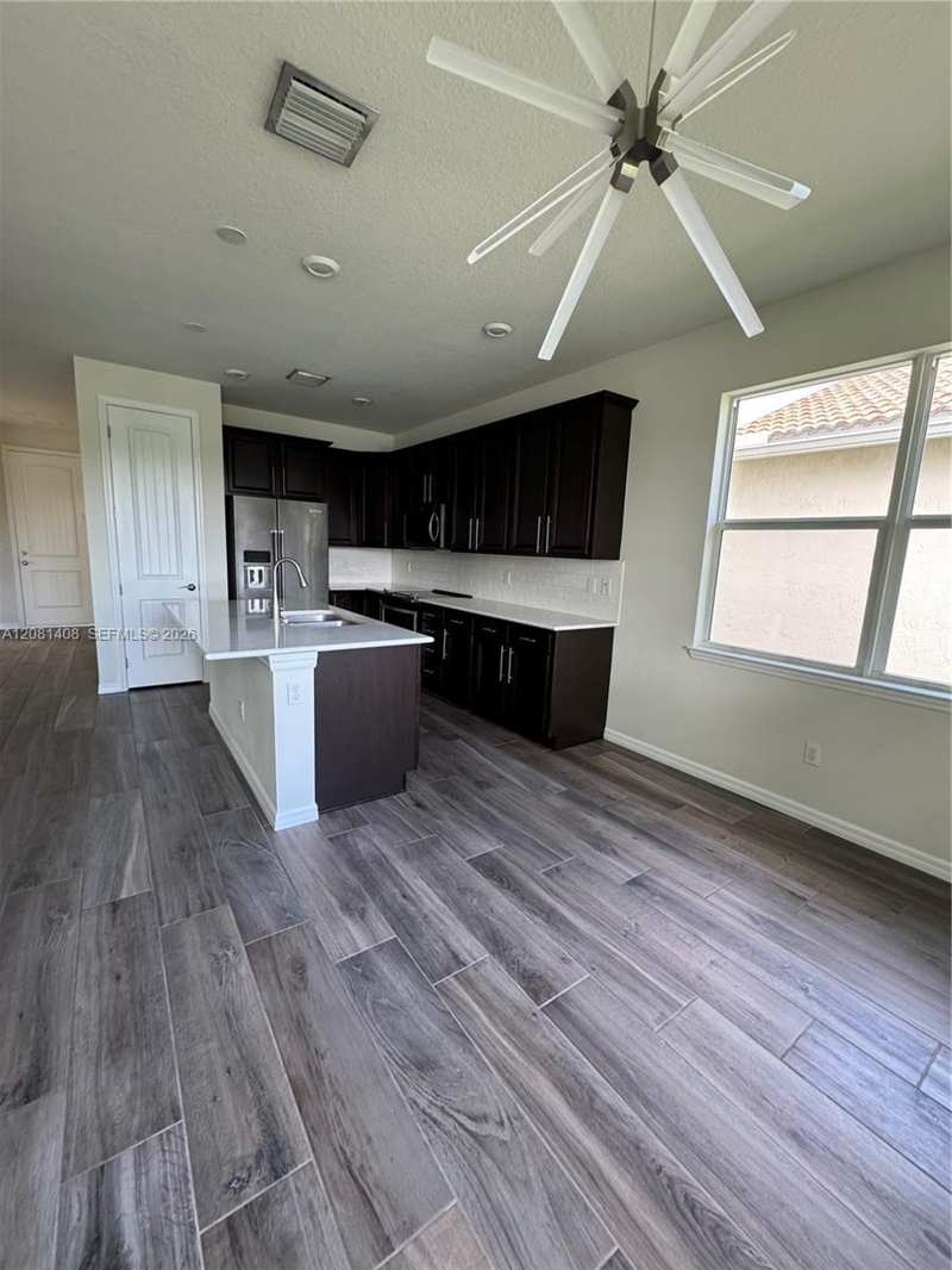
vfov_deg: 102.1
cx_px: 476
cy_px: 635
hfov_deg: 85.7
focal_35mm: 14
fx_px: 513
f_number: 2.2
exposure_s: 1/99
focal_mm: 2.22
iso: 320
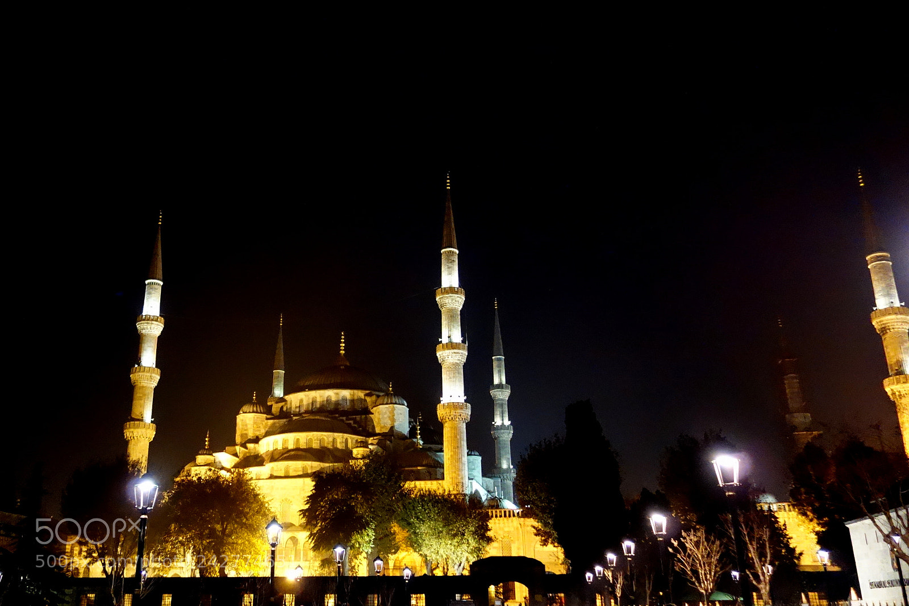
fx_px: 707
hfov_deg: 65.5
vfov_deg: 46.4
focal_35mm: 28
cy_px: 303
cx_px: 454
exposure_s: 1/50
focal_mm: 10.4
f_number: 1.8
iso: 3200
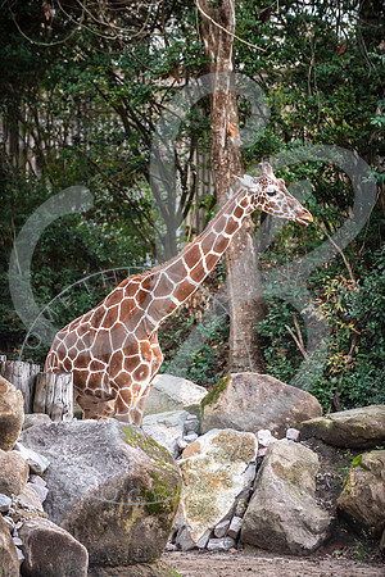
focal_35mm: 200
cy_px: 288
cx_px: 192
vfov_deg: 10.3
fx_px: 3208
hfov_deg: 6.9
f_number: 2.8
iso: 100
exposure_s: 1/400
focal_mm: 200
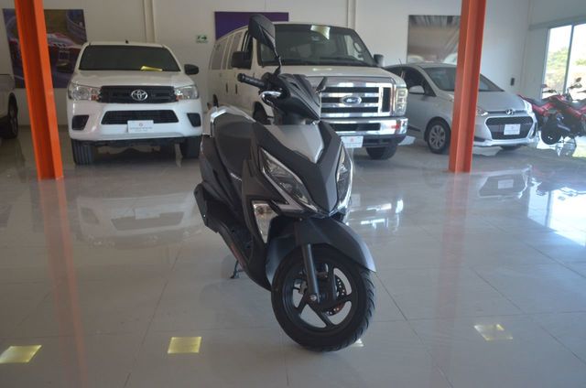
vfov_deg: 47.7
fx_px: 439
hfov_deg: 67.5
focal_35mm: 27
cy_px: 194
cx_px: 293
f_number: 3.5
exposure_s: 1/125
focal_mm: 18
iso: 500
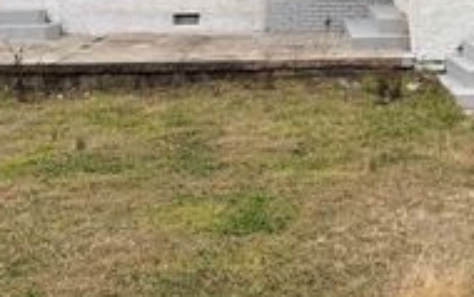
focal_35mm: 67
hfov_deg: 29.2
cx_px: 437
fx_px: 866
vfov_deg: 17.7
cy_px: -126
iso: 80
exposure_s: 1/1437
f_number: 1.78
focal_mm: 6.76
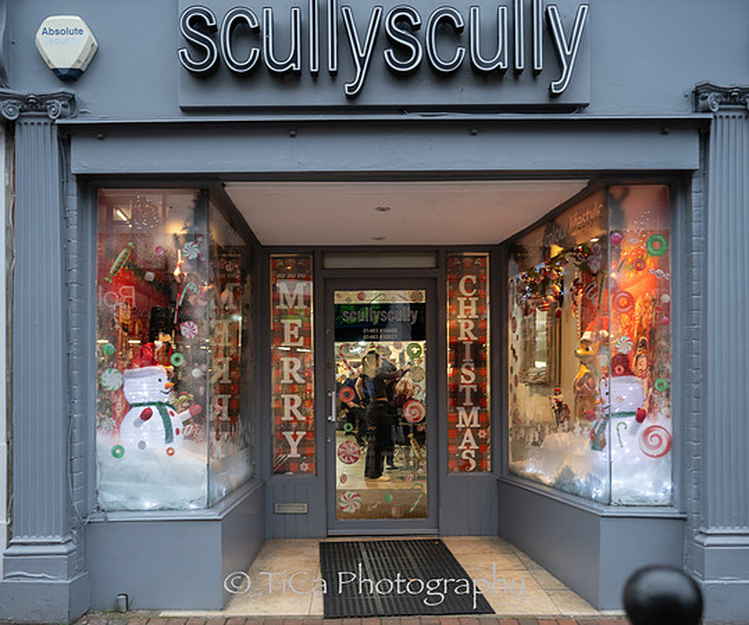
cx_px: 372
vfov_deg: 41.6
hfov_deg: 49.3
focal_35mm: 36
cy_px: 392
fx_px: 815
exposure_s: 1/60
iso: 500
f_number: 2.8
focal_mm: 24.5
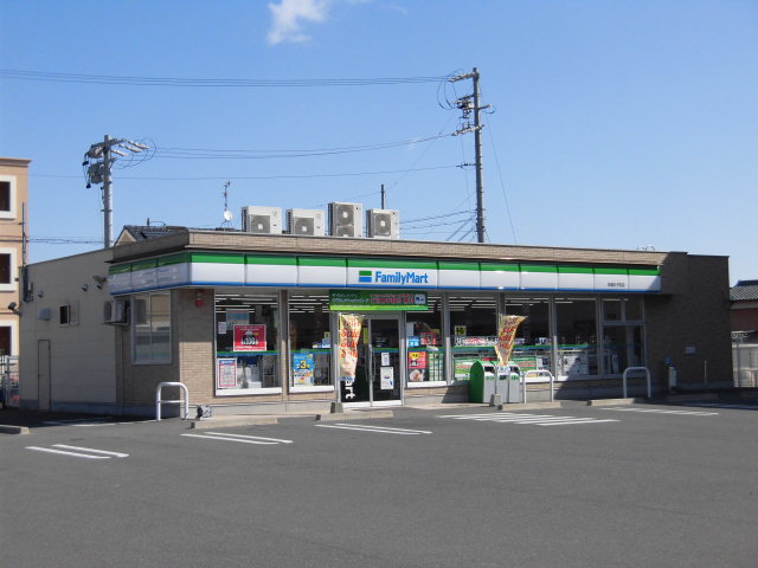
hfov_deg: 32.7
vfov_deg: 24.8
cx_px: 379
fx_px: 1292
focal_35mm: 59
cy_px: 284
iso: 100
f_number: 10.5
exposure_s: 1/200
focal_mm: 10.54
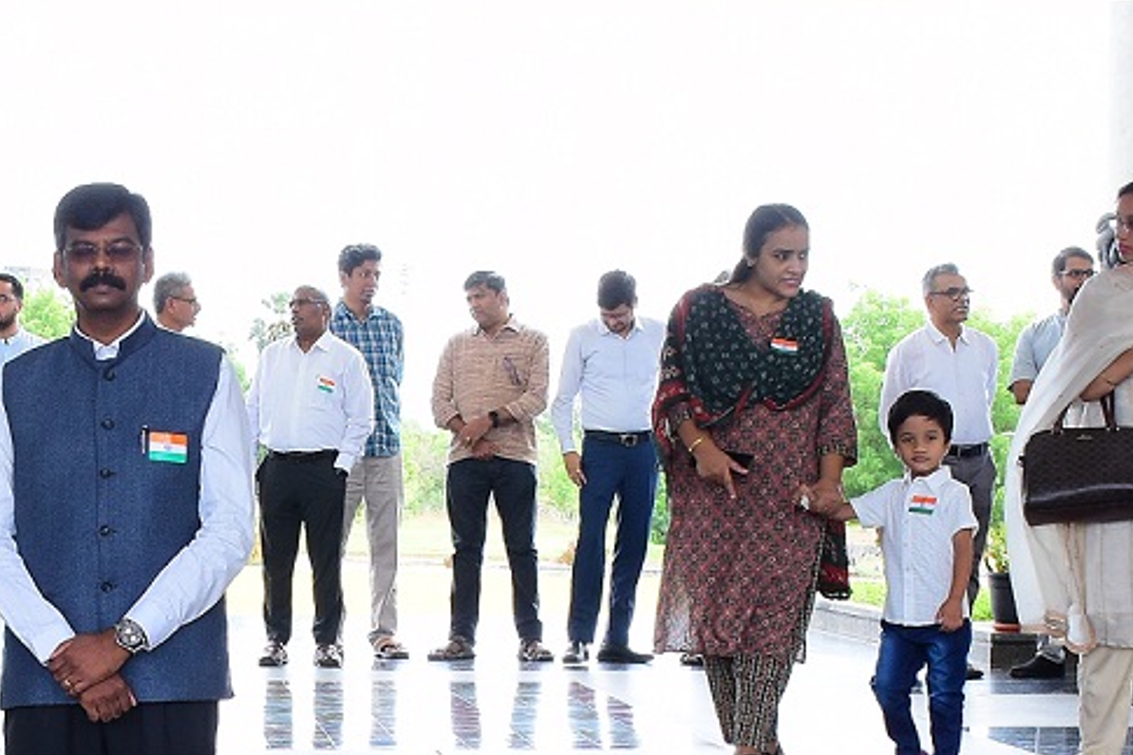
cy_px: 680
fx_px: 3775
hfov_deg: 17.0
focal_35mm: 120
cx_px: 283
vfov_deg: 11.3
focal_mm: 22
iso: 400
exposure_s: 1/100
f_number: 6.3
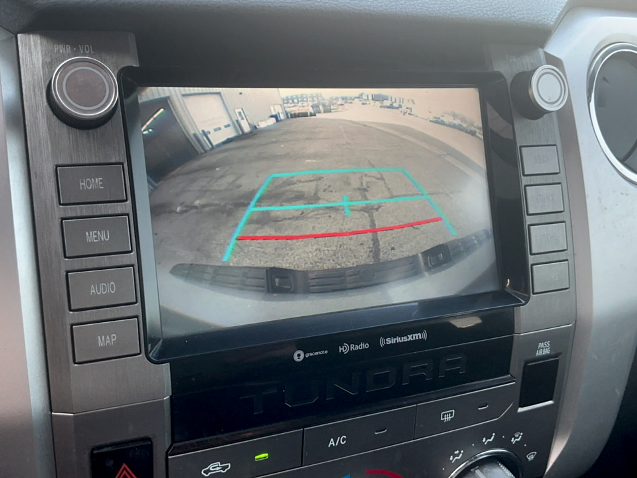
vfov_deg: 46.8
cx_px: 318
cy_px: 239
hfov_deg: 60.0
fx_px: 552
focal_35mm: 30
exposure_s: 1/60
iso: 32
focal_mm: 3
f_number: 1.8
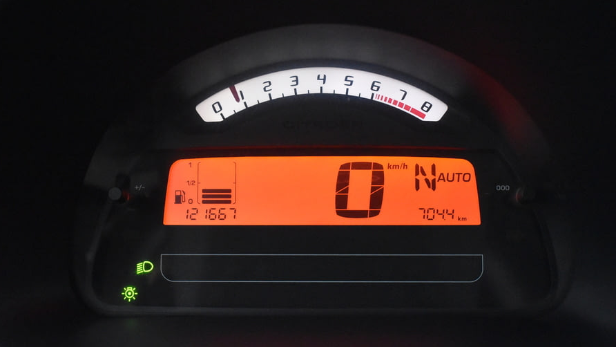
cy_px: 185
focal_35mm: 56
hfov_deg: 37.5
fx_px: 907
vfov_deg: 21.6
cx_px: 307
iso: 5600
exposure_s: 1/60
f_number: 4.5
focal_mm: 35
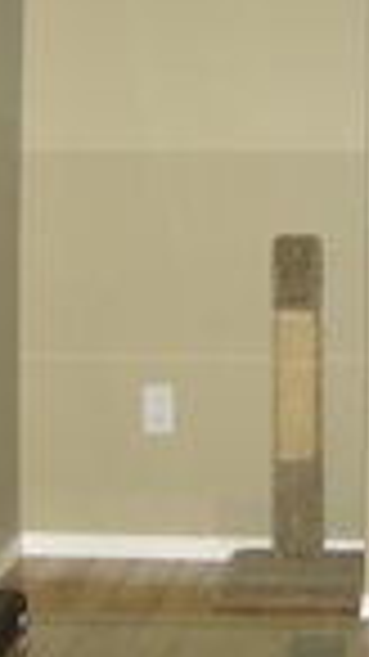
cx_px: 338
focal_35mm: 94
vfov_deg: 22.6
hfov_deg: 12.8
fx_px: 1637
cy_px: 209
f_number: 2.8
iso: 200
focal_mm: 6
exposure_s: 1/60
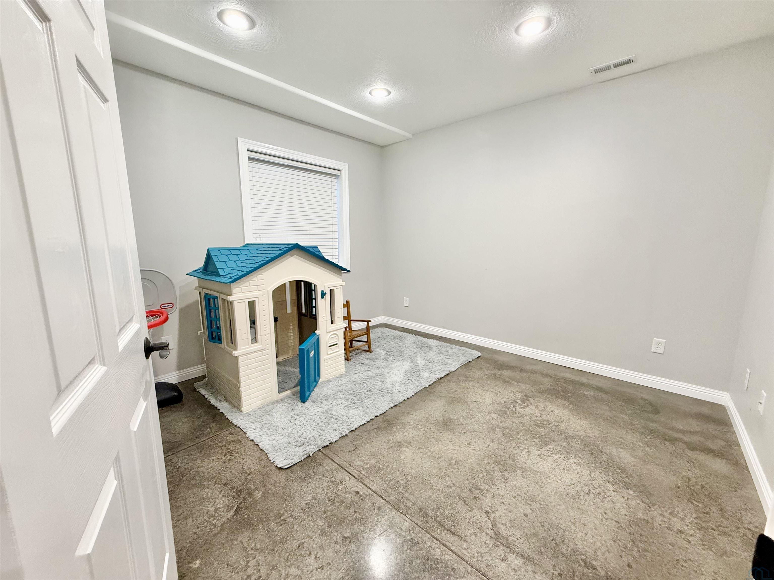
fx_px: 313
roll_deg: +0.6
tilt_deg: -9.5
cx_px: 387
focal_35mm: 14
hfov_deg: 102.1
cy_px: 290
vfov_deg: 85.7
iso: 200
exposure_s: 1/60
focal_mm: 2.22
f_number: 2.2
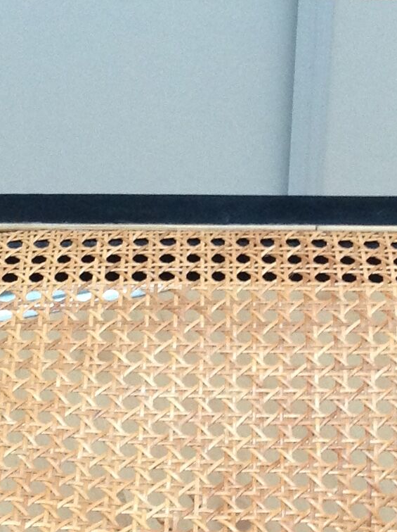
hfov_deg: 12.3
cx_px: 298
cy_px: 201
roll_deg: -1.4
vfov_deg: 16.4
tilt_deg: -37.3
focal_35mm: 120
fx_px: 1839
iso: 160
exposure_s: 1/15
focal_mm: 4.28
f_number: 2.4
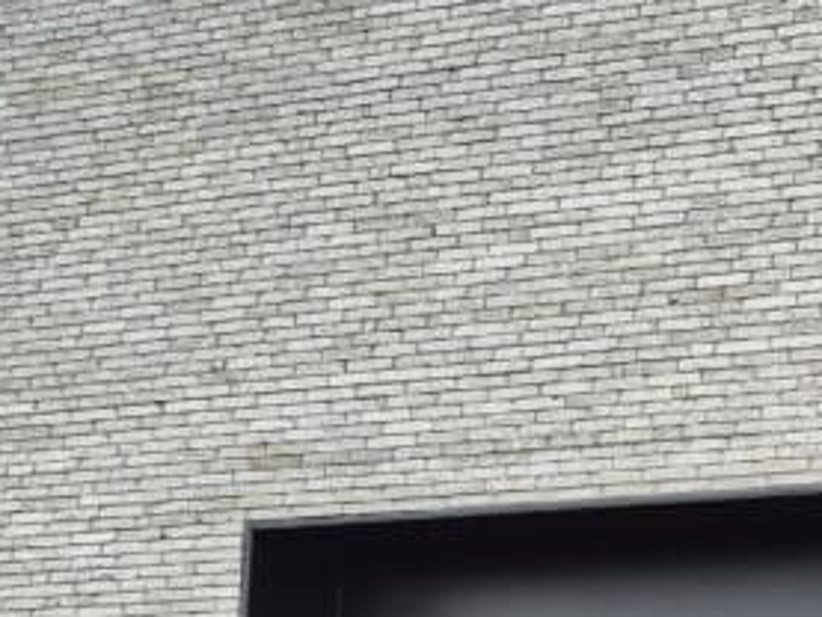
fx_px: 2019
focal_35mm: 85
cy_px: 872
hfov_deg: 18.3
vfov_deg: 16.2
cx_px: 1460
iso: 25
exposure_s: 1/219
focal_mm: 5.4
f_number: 1.8
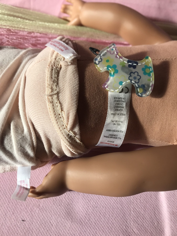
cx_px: 88
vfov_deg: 63.4
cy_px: 118
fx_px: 191
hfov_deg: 49.7
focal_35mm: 28
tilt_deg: -60.4
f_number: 1.8
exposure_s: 1/445
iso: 20
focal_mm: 3.99
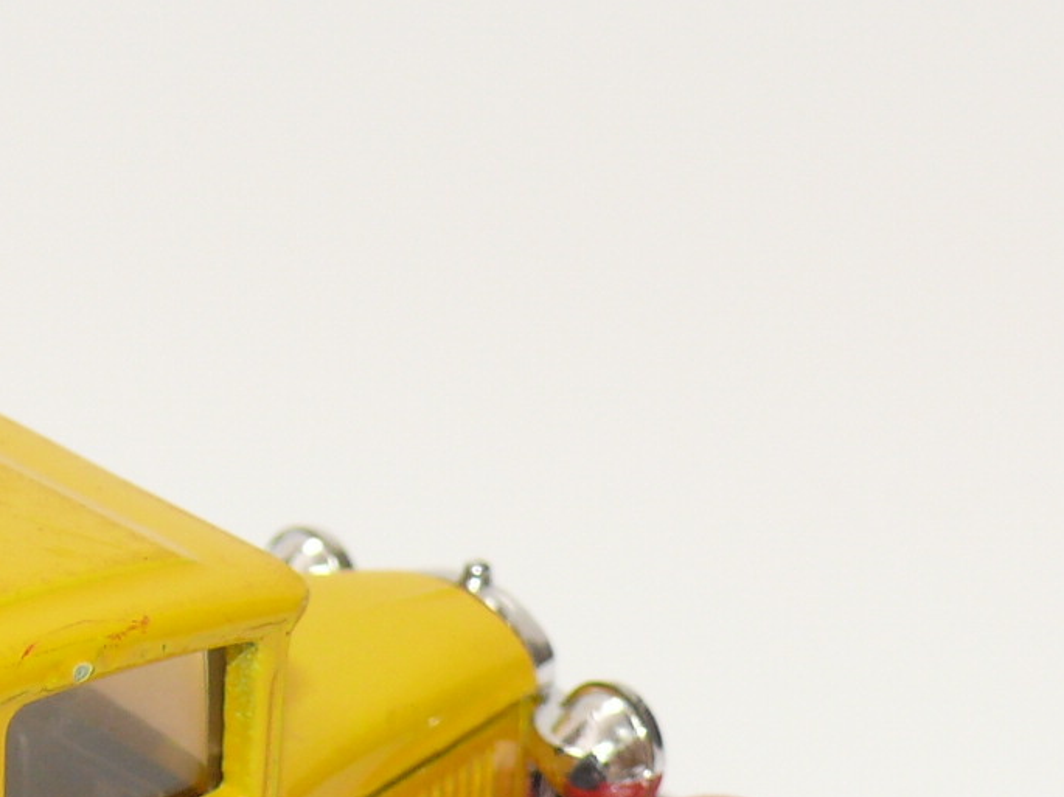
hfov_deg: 9.4
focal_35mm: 208
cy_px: 918
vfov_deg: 7.1
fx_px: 6390
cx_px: -76
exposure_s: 1/30
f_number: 4
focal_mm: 12.5
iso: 100
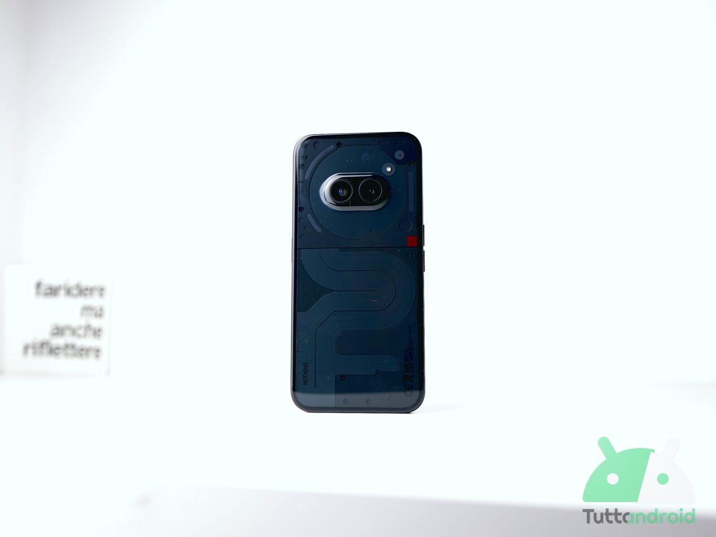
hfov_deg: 56.8
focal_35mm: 32
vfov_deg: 44.2
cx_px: 358
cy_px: 268
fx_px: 662
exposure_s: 1/100
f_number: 2.2
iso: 200
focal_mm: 16
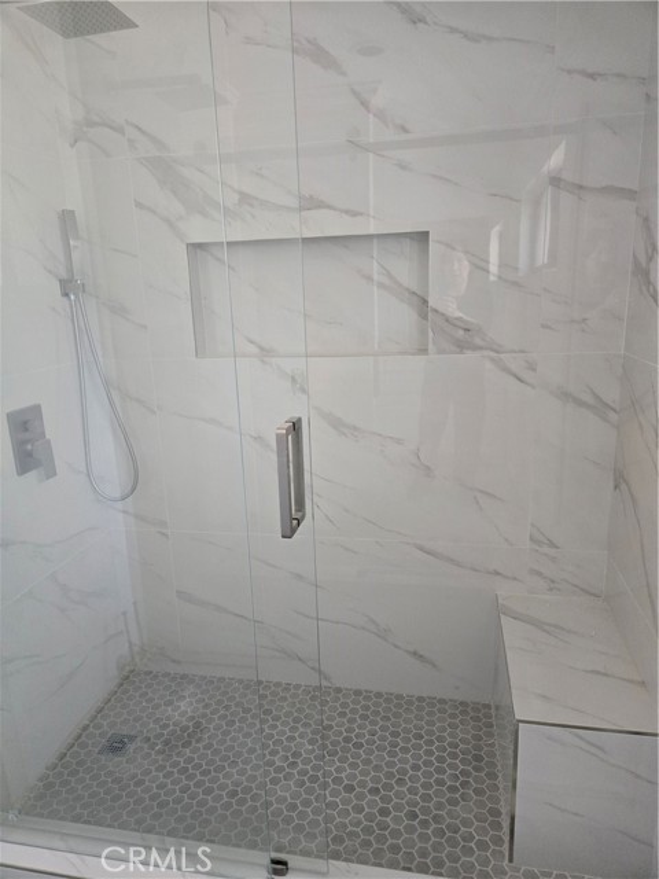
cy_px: 440
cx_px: 330
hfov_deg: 58.9
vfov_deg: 73.9
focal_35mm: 23
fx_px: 584
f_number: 1.8
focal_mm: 5.4
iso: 800
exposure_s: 1/120
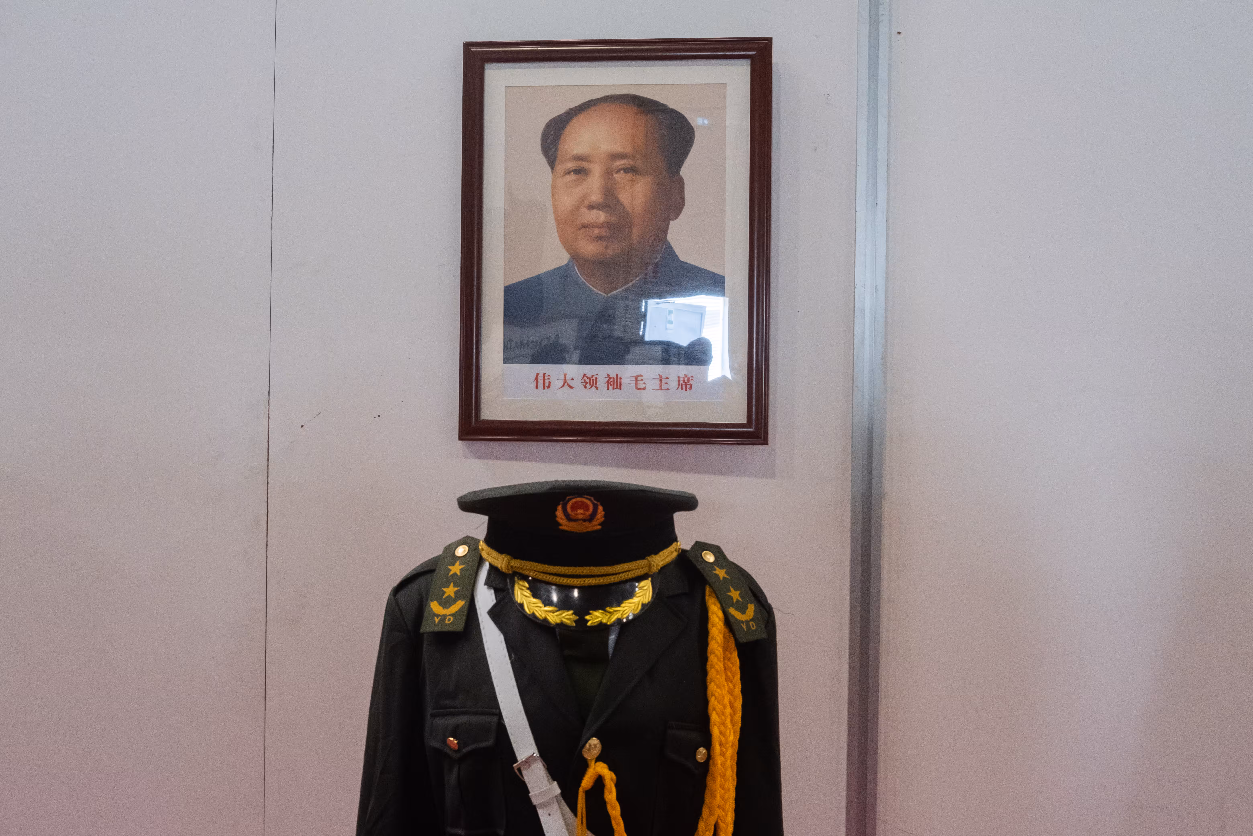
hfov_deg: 47.4
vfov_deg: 32.6
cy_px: 418
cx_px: 626
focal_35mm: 41
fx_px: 1427
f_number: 6.4
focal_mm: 27
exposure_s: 1/160
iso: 1600
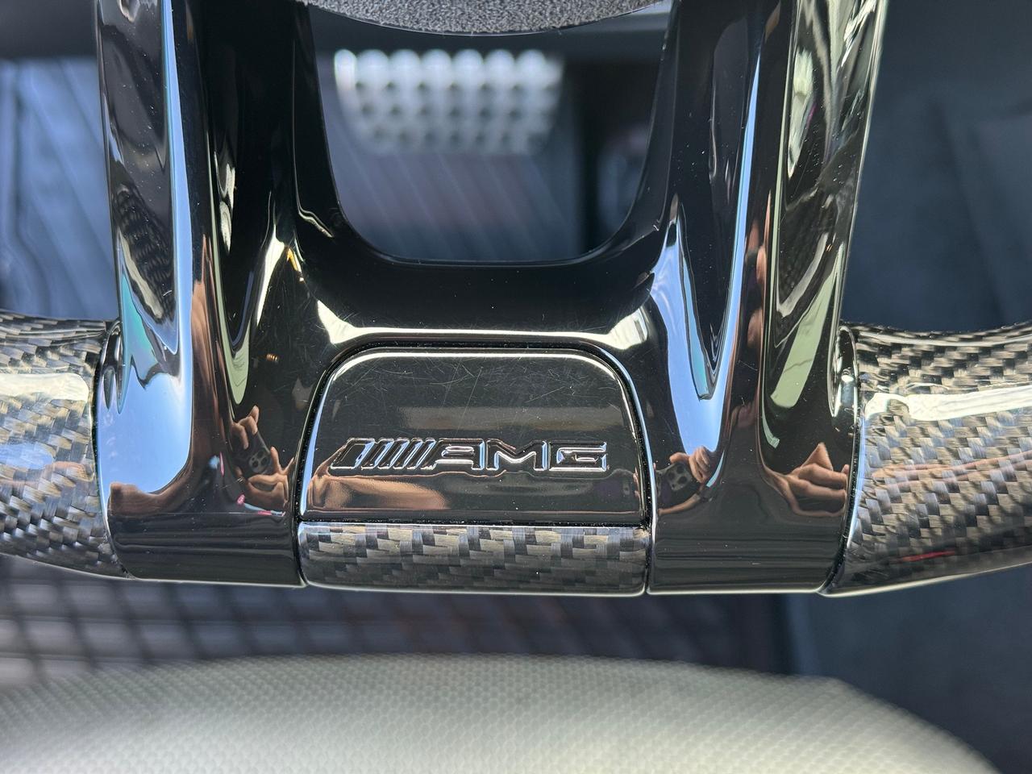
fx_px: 1431
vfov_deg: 30.3
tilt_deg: -44.5
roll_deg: +0.0
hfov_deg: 39.7
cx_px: 516
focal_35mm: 48
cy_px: 387
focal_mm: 6.76
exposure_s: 1/60
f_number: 1.78
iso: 160
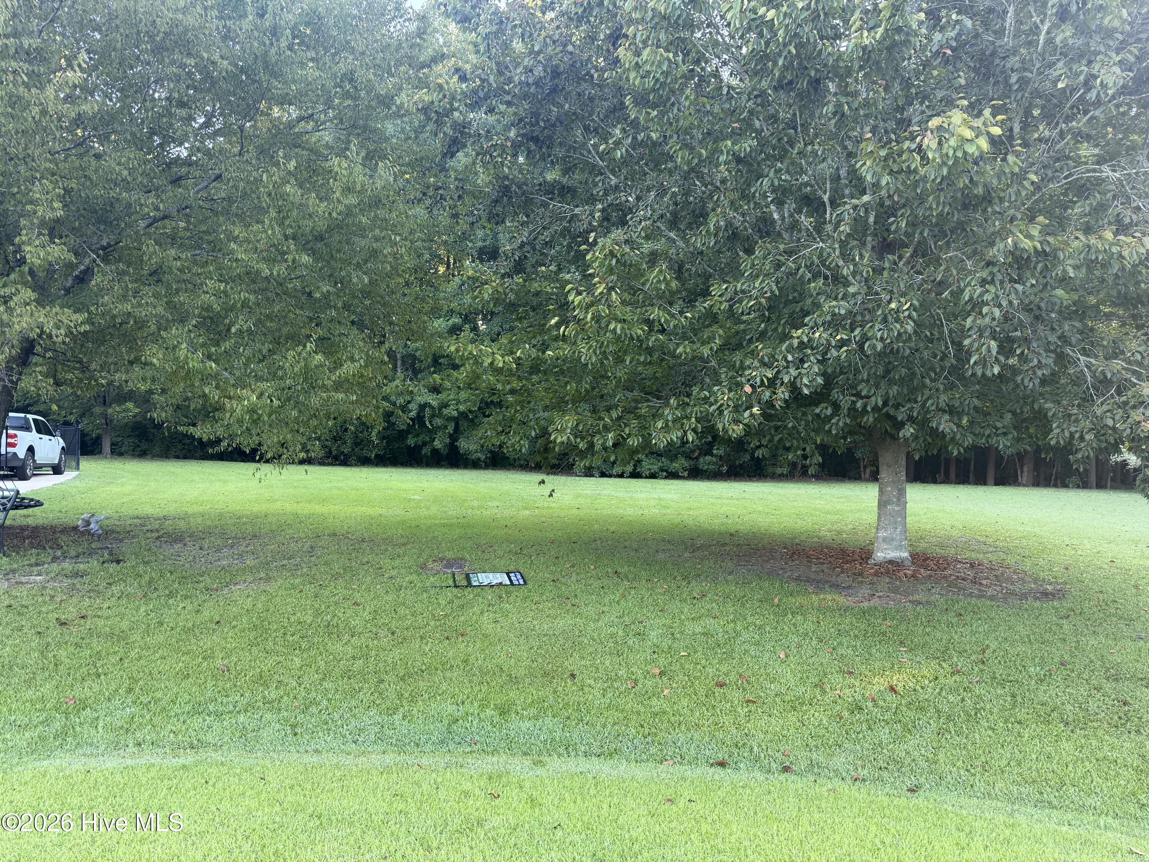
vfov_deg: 56.8
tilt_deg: +0.8
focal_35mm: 24
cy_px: 431
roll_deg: -0.7
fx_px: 797
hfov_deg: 71.6
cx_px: 574
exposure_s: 1/121
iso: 100
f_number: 1.78
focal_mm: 6.76
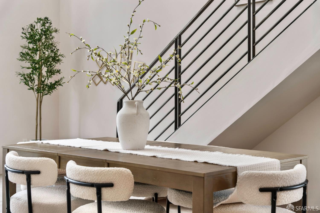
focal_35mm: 53
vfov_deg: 25.5
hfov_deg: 37.5
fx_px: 471
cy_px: 106
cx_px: 160
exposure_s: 1/125
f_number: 5.6
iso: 400
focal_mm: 53
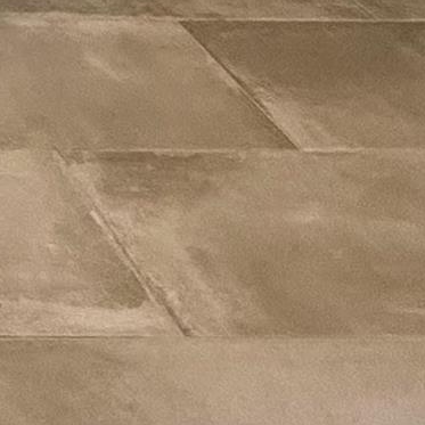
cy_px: -631
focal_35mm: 102
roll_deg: -0.4
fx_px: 1417
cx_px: -501
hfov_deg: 13.7
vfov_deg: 12.7
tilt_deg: -2.0
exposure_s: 1/60
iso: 200
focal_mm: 2.22
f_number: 2.2
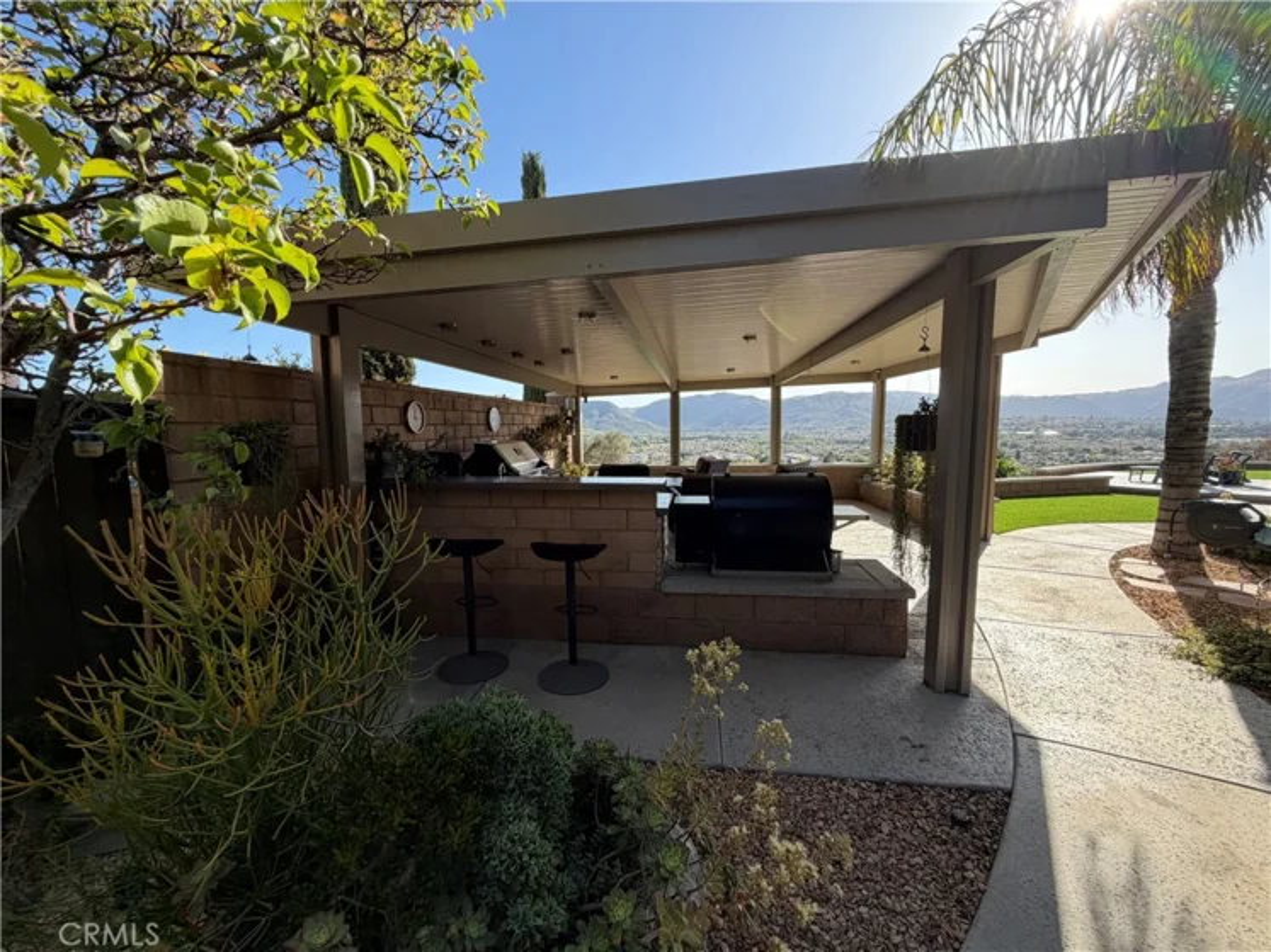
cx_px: 636
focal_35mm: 14
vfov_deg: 85.7
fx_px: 514
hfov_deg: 102.1
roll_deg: +0.9
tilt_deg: -4.9
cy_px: 476
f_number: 2.2
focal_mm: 2.22
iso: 40
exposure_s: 1/527
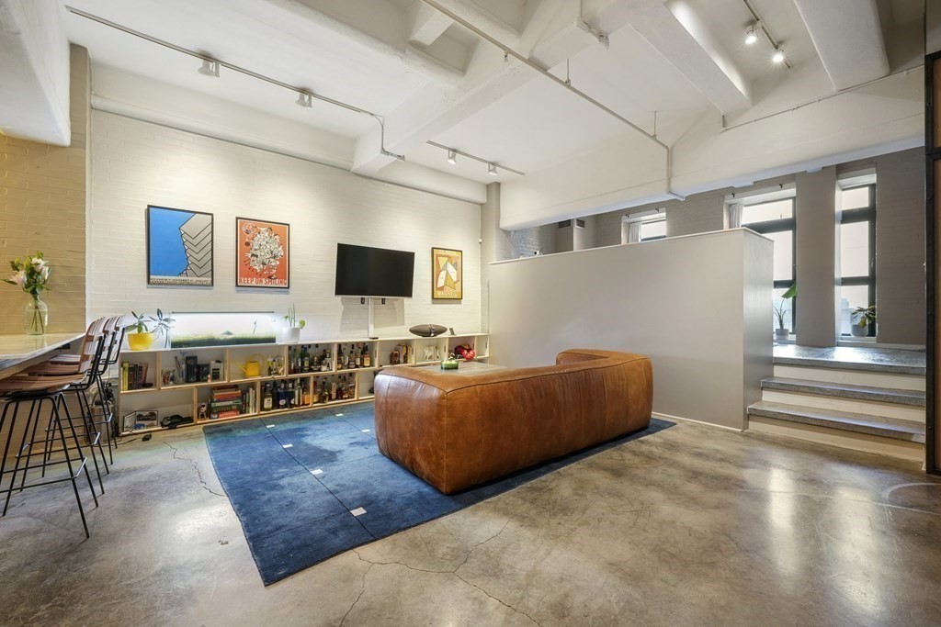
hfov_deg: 100.4
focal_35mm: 15
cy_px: 314
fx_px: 392
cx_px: 470
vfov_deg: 77.3
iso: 500
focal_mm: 15
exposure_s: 1/1.67
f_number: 9
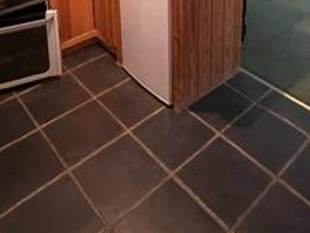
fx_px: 332
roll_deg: +0.3
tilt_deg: -14.8
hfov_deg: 50.0
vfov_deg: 30.5
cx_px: 172
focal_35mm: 37
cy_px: -70
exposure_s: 1/34
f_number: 1.8
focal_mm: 1.57
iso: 640
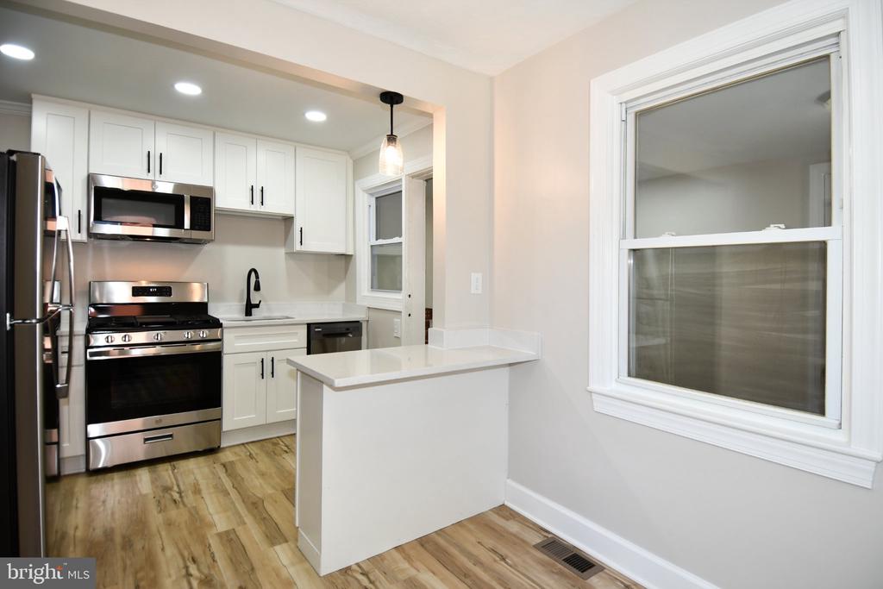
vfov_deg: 67.4
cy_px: 294
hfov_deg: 90.0
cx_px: 442
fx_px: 442
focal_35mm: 18
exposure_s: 1/60
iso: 200
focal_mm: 12
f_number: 4
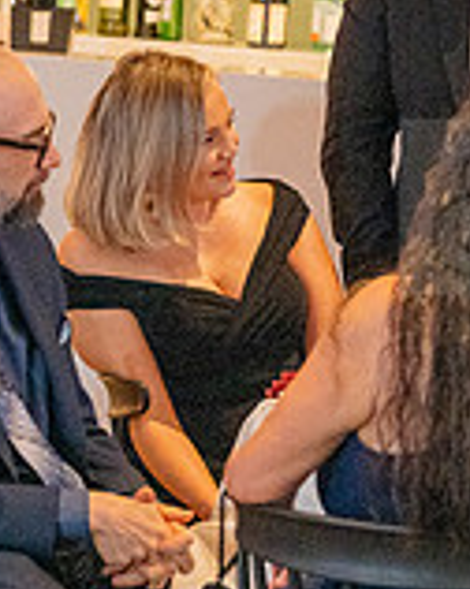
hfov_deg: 5.2
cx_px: 724
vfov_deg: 6.5
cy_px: 207
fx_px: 5174
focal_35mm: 297
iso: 3200
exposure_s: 1/200
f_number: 4
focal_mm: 86
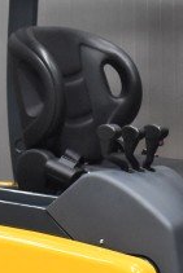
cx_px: 225
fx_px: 1690
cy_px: 155
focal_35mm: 222
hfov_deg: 6.2
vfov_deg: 9.3
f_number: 4
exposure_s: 1/60
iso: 1600
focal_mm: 26
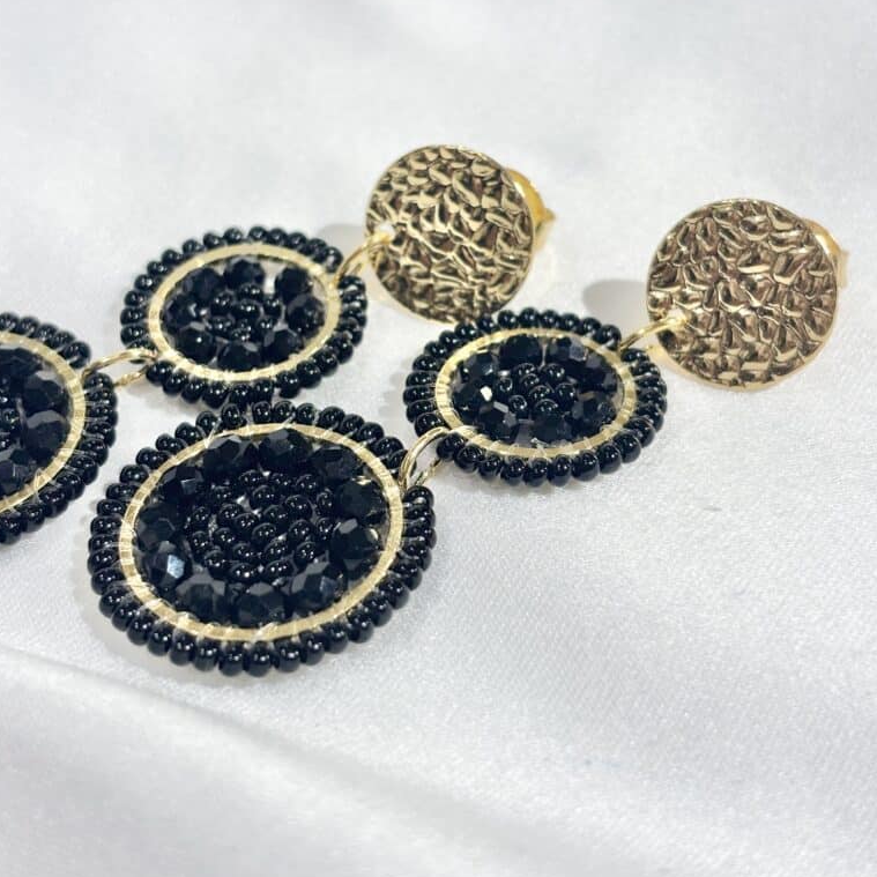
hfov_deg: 27.7
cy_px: 356
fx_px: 1777
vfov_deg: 27.7
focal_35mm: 62
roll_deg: +4.8
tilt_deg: -42.8
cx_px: 436
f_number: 1.6
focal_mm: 5.96
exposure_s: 1/197
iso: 32
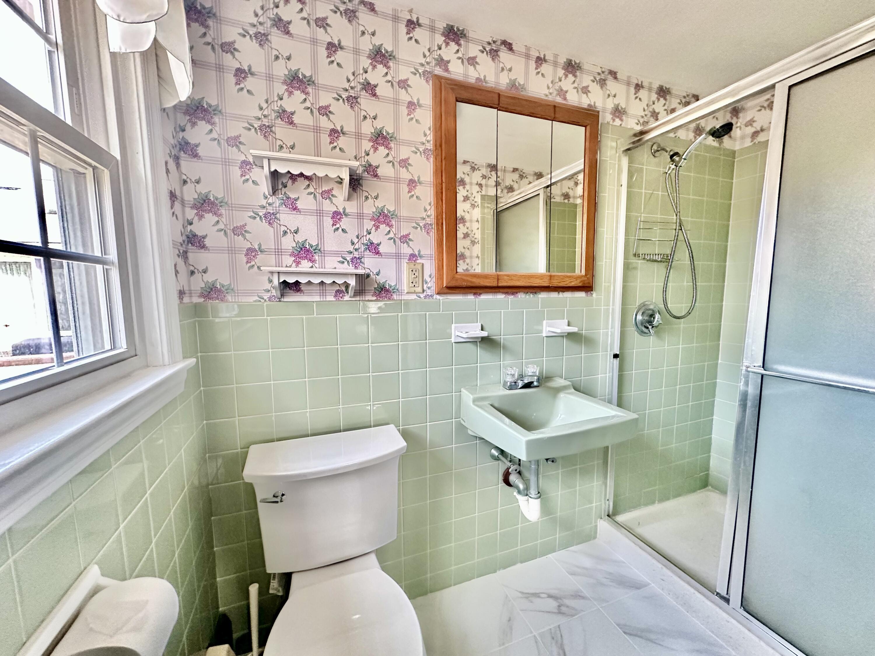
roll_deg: +0.9
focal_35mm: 14
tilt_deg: -5.6
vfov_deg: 85.7
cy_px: 328
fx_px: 354
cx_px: 438
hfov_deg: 102.1
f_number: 2.2
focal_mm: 2.22
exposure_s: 1/60
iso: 500
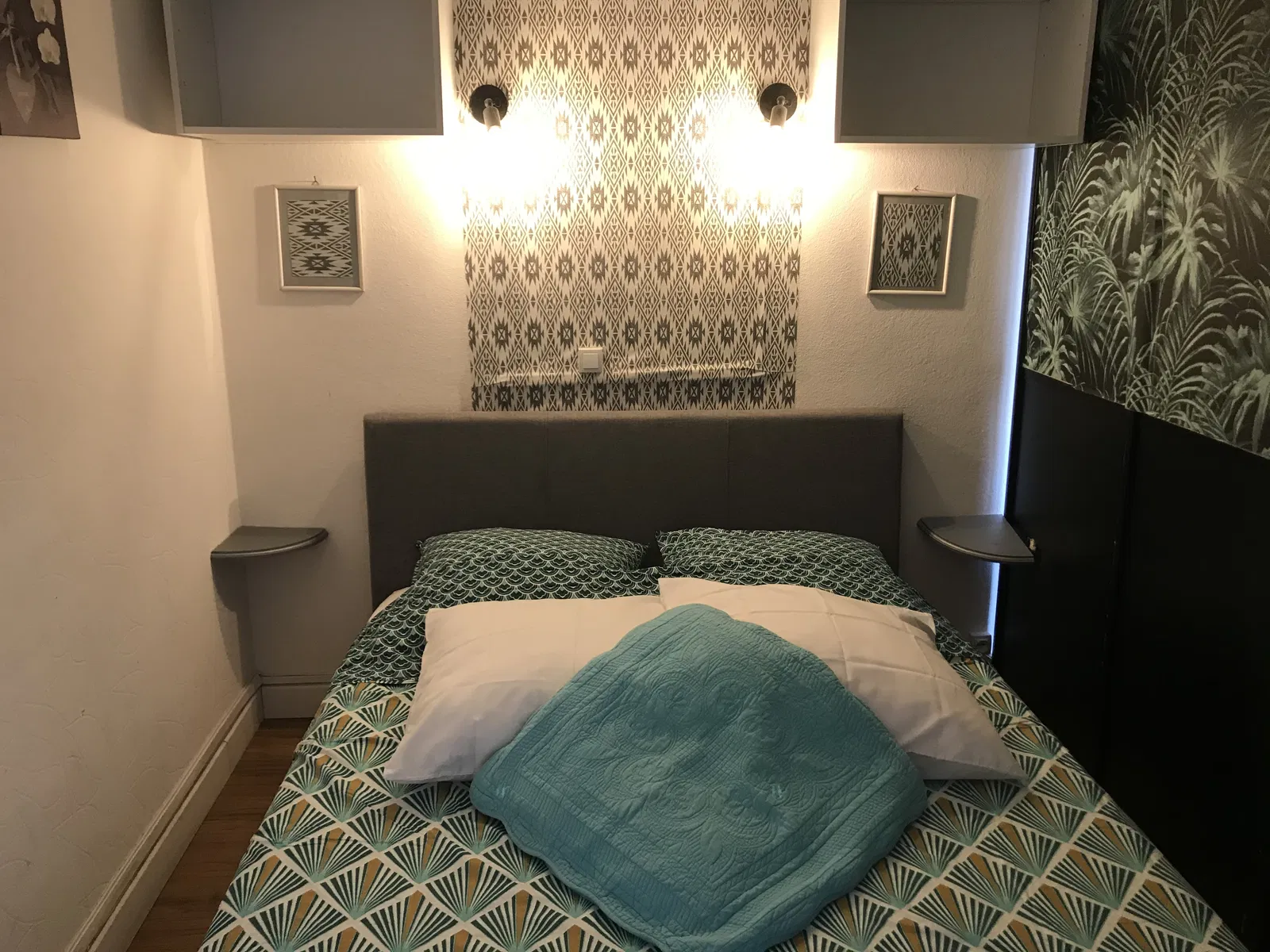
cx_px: 635
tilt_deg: -14.5
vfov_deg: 49.7
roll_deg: +1.0
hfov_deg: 63.4
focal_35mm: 28
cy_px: 476
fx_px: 1027
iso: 40
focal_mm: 3.99
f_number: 1.8
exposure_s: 1/17
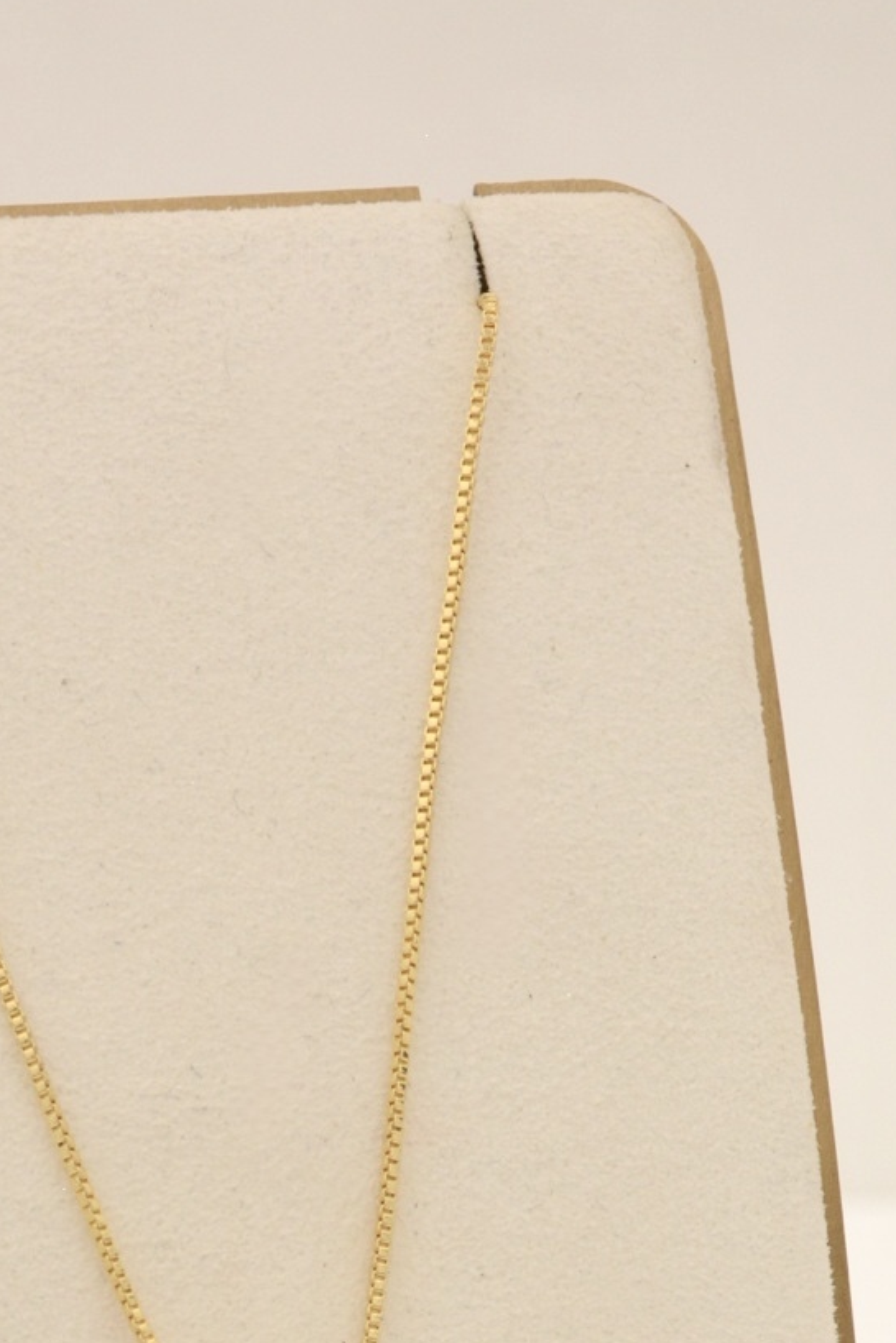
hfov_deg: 7.2
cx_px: 286
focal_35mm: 190
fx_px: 7105
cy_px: 1695
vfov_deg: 10.6
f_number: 11
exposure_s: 1/500
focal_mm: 45
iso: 640
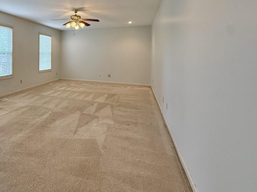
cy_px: 55
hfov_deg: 75.0
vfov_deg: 60.9
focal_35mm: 21
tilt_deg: +0.1
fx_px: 156
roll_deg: +0.1
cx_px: 74
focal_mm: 2.22
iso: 160
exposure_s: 1/120
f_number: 2.2
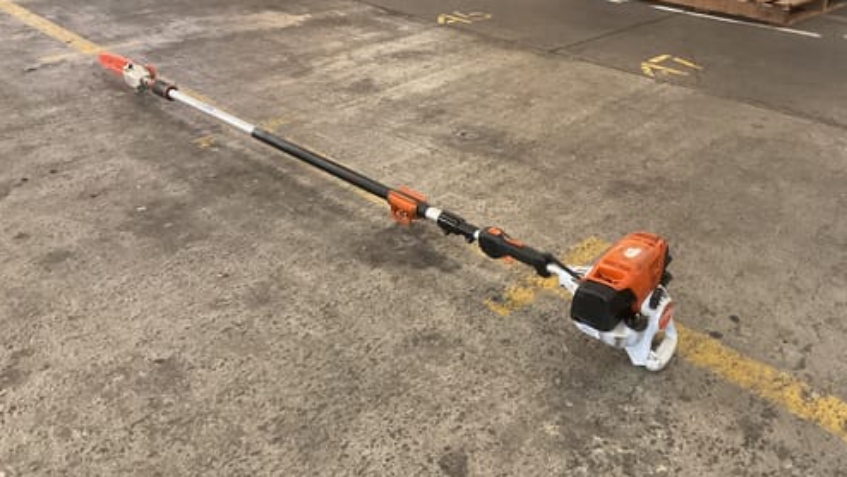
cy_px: 226
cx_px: 425
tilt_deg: -29.9
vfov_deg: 36.7
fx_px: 719
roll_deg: -1.6
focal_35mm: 32
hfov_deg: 61.0
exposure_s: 1/33
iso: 320
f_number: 1.8
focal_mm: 3
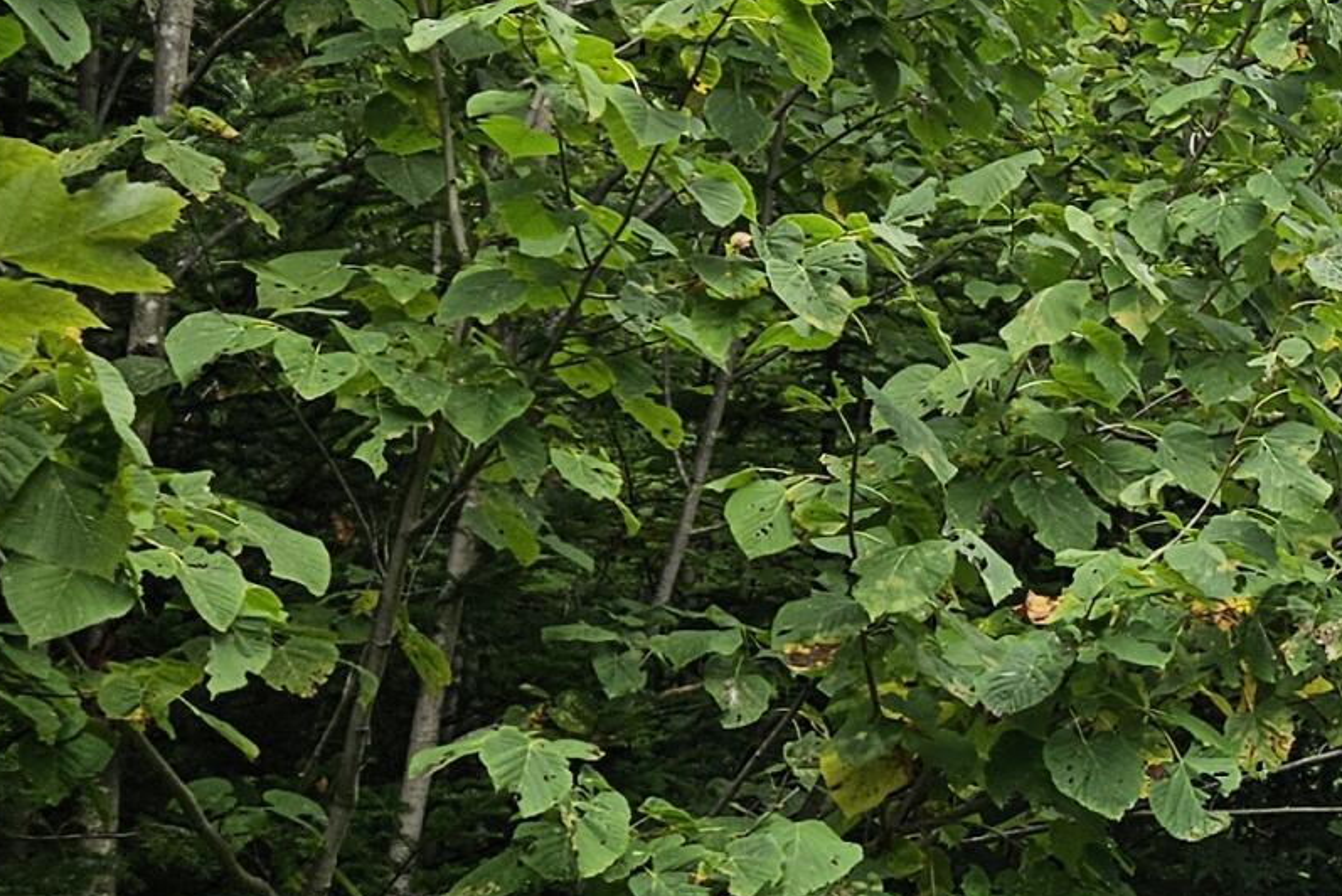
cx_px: 2019
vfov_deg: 15.1
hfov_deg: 19.6
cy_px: 200
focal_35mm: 90
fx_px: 3356
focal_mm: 5.4
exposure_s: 1/211
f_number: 1.8
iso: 25
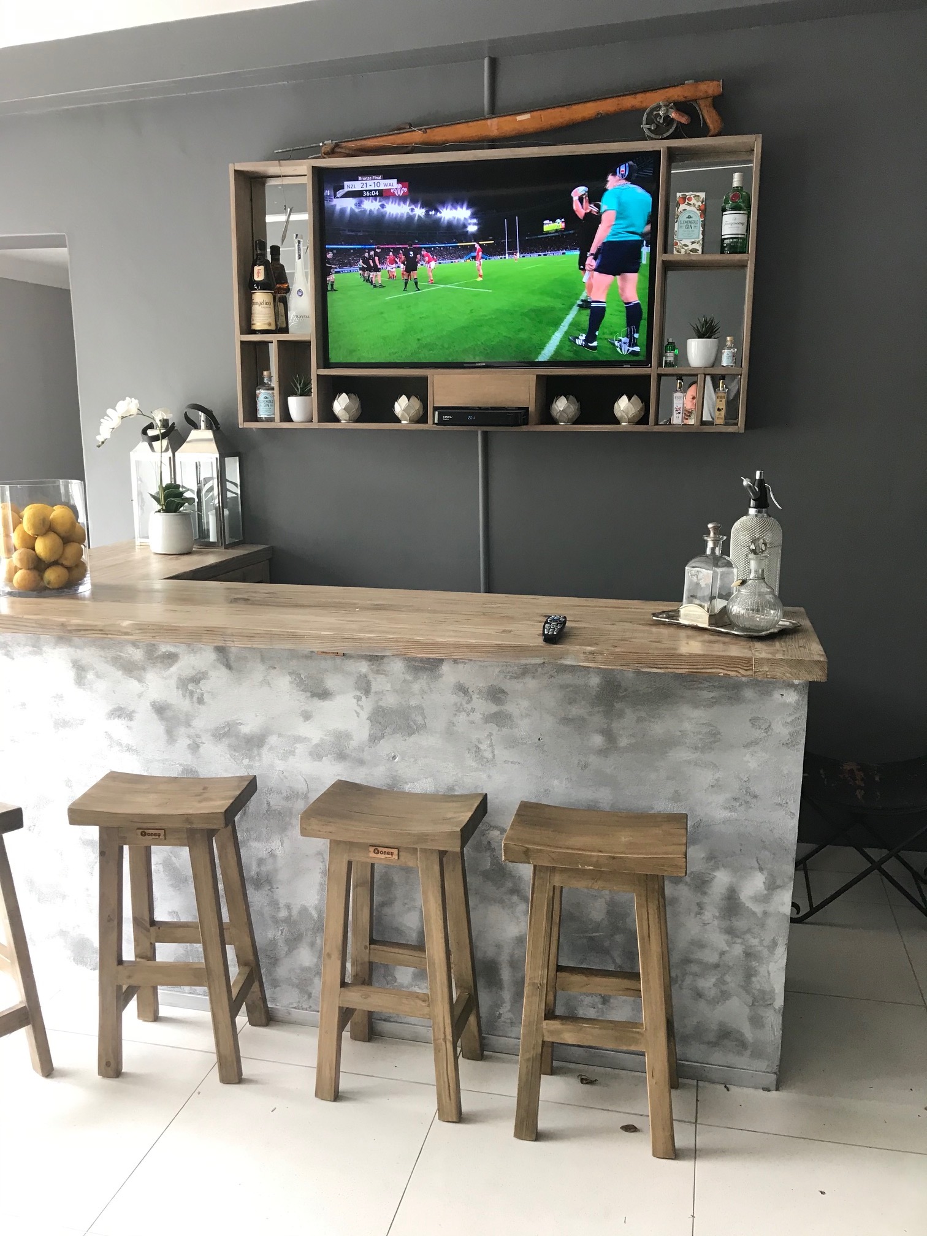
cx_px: 464
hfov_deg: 49.7
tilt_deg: -11.3
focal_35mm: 28
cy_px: 618
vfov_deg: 63.4
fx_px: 1000
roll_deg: +0.0
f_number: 1.8
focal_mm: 3.99
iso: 32
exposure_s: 1/33
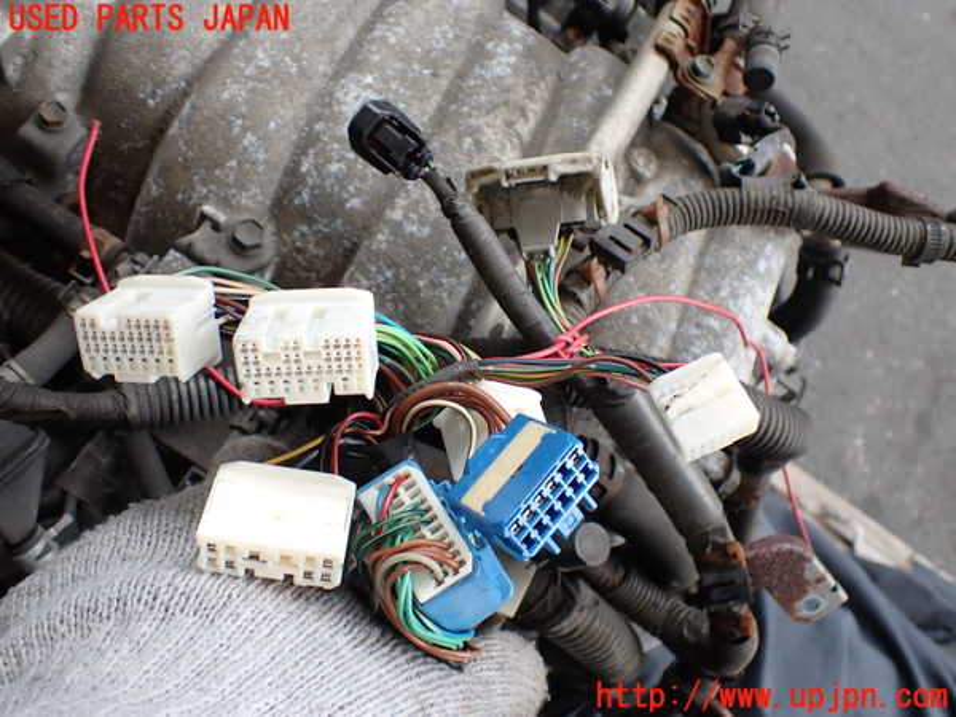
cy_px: 358
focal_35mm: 30
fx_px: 829
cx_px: 478
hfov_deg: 60.0
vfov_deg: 46.8
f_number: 2.3
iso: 160
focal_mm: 5.4
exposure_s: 1/125
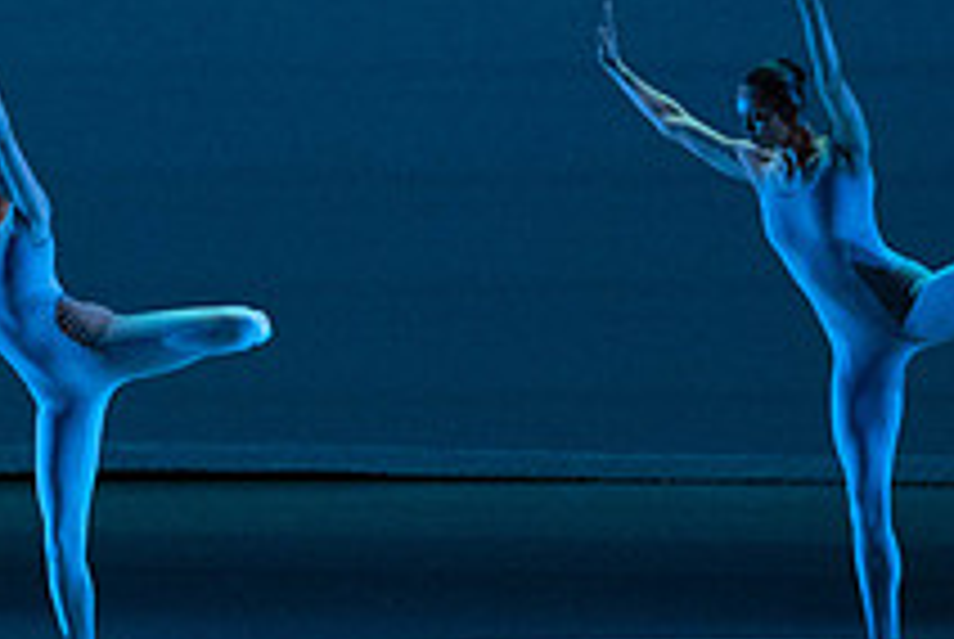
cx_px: 108
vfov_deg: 3.1
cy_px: 173
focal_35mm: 448
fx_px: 11888
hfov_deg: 4.6
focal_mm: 164
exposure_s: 1/400
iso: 16000
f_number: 5.6
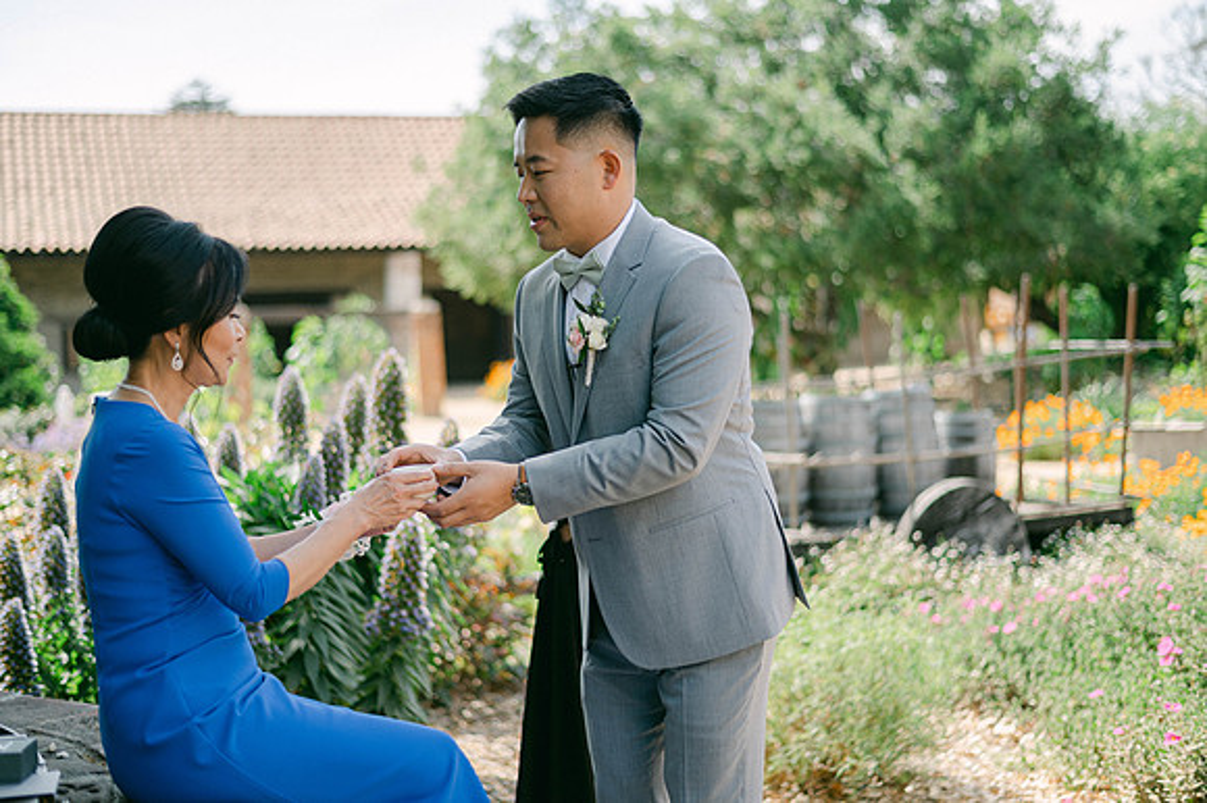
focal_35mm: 50
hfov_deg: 39.6
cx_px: 604
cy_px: 402
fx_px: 1675
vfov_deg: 27.0
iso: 100
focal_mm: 50
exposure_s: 1/2000
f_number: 2
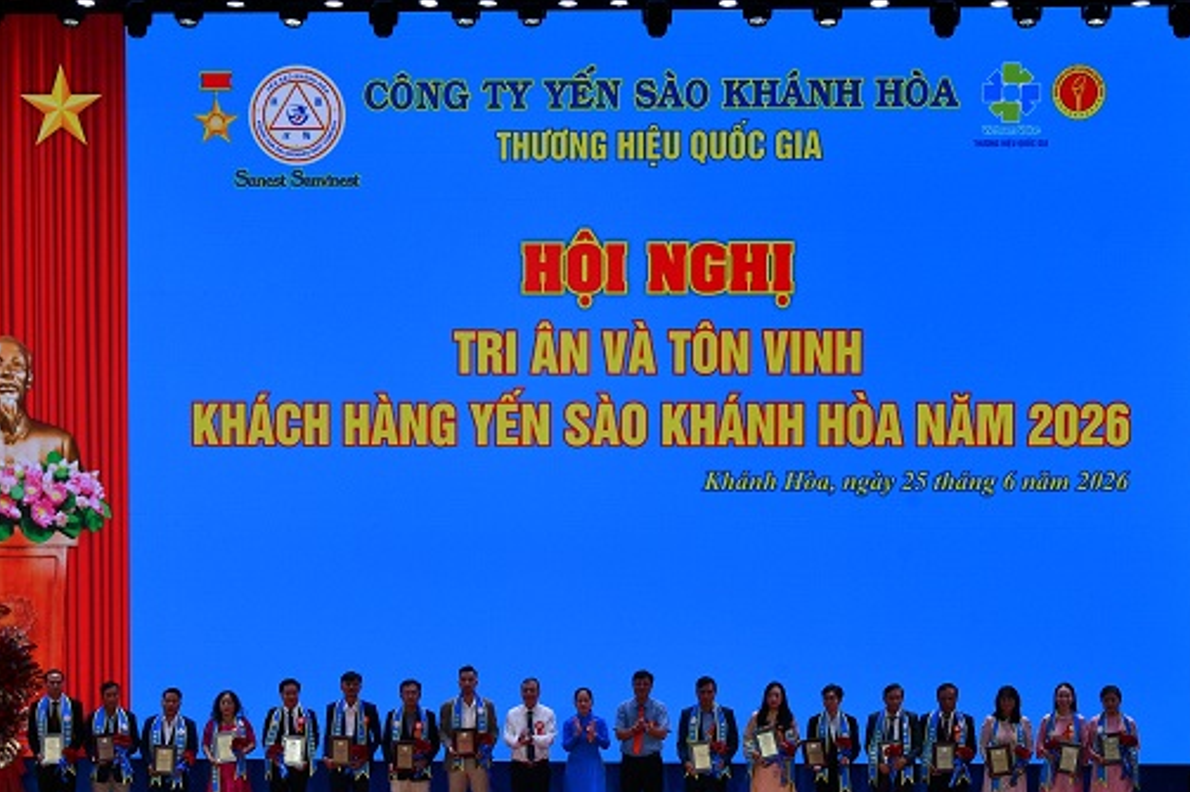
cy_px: 456
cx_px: 535
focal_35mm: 93
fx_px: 3073
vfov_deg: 14.7
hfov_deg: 21.9
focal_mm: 52
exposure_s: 1/80
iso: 400
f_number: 11
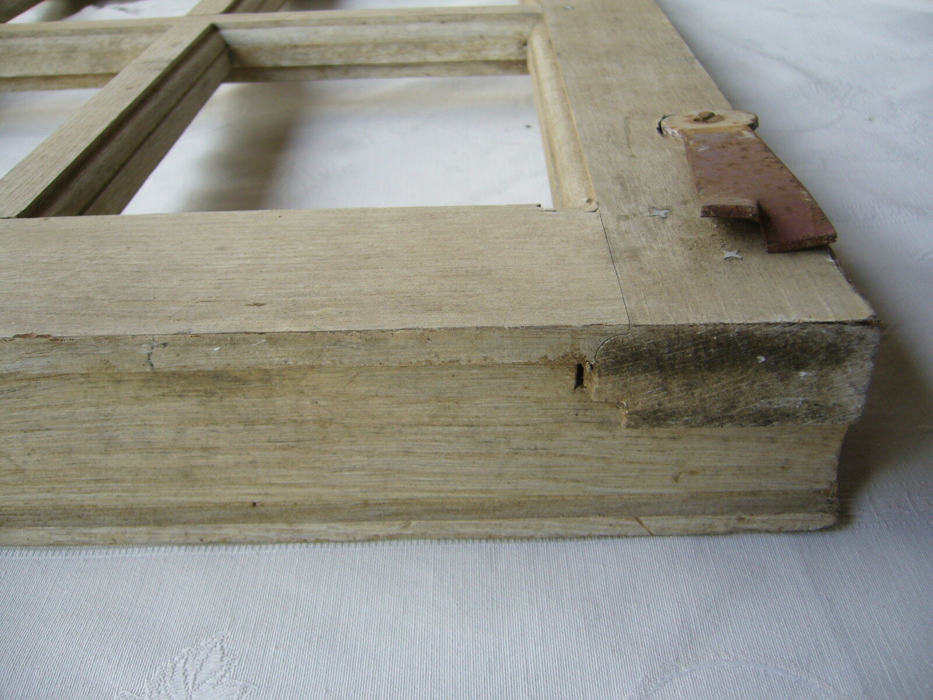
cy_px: 350
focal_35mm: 35
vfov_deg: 40.7
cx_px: 466
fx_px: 943
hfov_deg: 52.6
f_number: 2.8
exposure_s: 1/80
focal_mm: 5.8
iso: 80
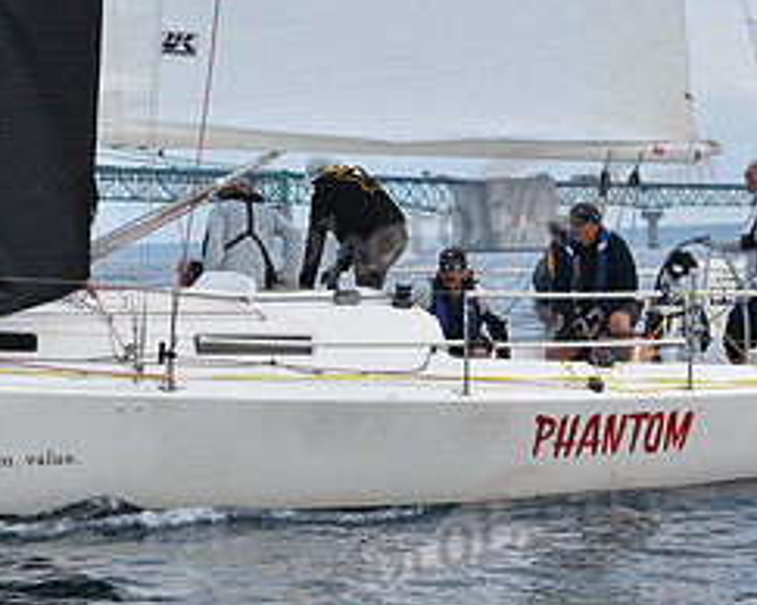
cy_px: 95
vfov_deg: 9.8
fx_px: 3515
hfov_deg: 12.2
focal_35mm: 157
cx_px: 118
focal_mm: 70
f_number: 5.6
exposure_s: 1/800
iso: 400
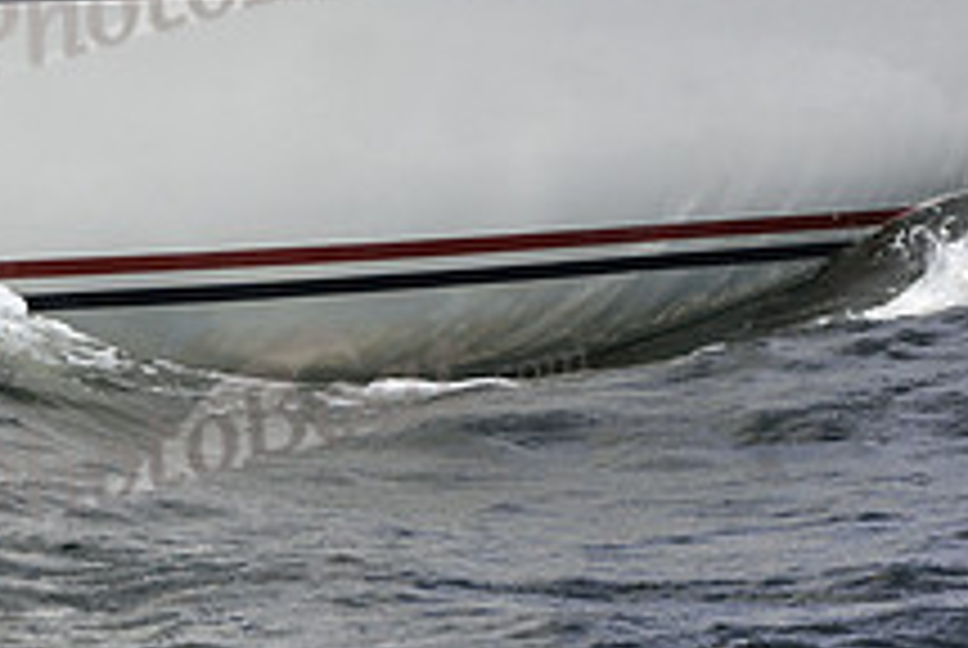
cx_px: -275
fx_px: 5950
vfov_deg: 6.2
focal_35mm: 221
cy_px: -205
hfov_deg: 9.2
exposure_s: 1/1250
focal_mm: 82
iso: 320
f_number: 11
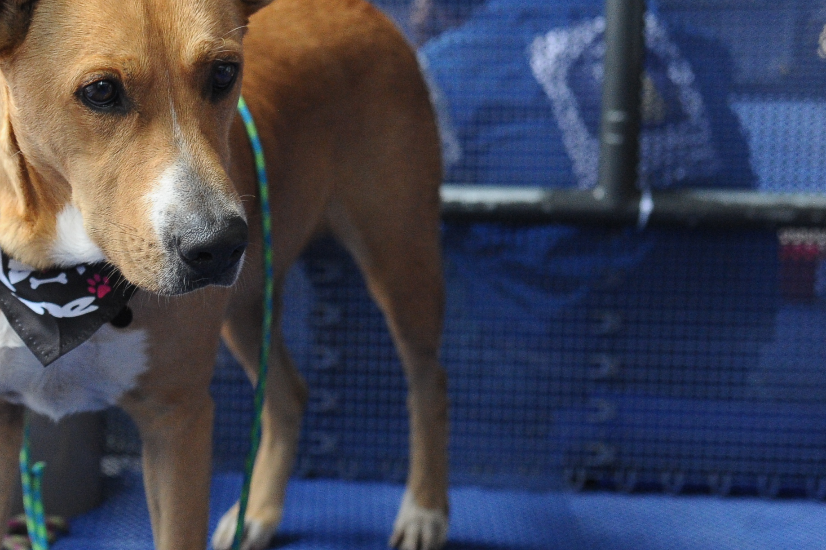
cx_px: -102
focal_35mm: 81
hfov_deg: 23.4
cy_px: 273
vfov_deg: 16.8
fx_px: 1857
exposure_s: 1/250
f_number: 3.2
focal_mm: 35
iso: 3200
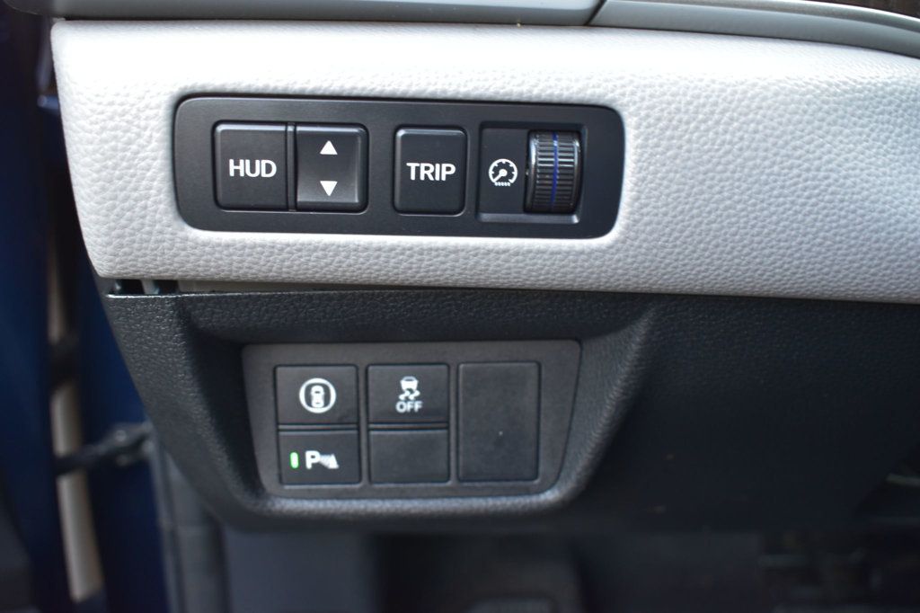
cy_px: 306
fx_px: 996
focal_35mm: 39
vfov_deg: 34.2
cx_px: 460
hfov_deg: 49.6
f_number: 6.3
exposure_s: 1/15
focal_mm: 26
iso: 560
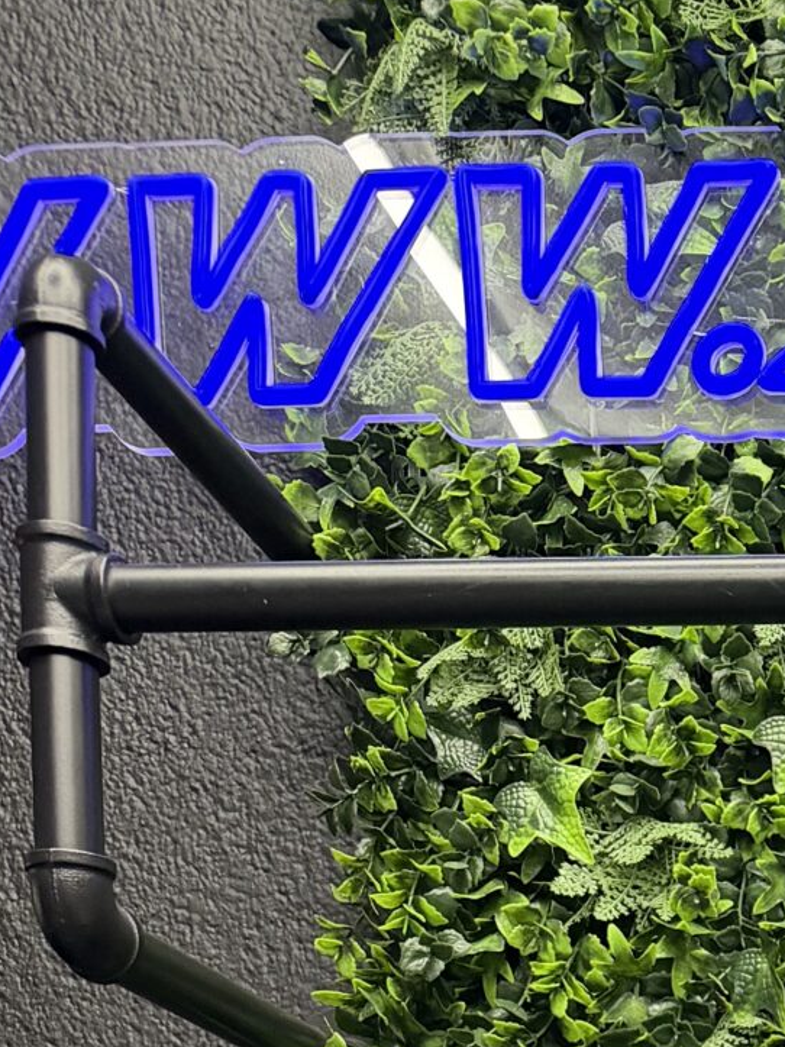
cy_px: 1755
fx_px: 2571
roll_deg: +0.0
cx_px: 1376
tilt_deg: -1.4
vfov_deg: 18.9
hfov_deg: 15.2
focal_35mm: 85
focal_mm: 6.76
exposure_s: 1/63
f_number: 1.78
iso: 250
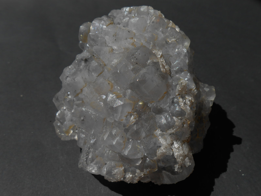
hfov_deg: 67.3
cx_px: 130
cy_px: 98
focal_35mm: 26
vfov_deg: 53.1
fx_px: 196
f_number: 3.5
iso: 80
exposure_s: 1/1500
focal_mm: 4.6
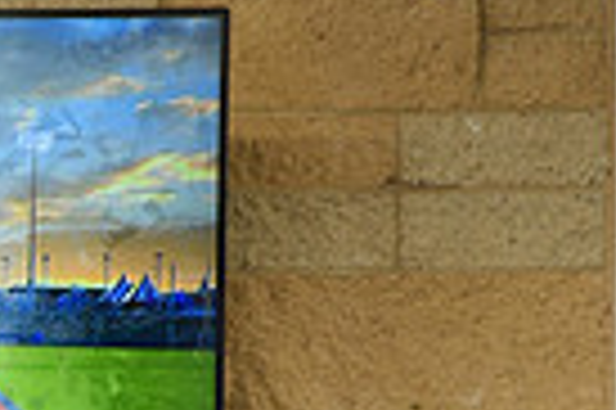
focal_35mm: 297
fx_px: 5076
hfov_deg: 6.8
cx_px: -481
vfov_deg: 4.6
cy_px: 741
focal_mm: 70
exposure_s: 1/60
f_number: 2.8
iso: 400
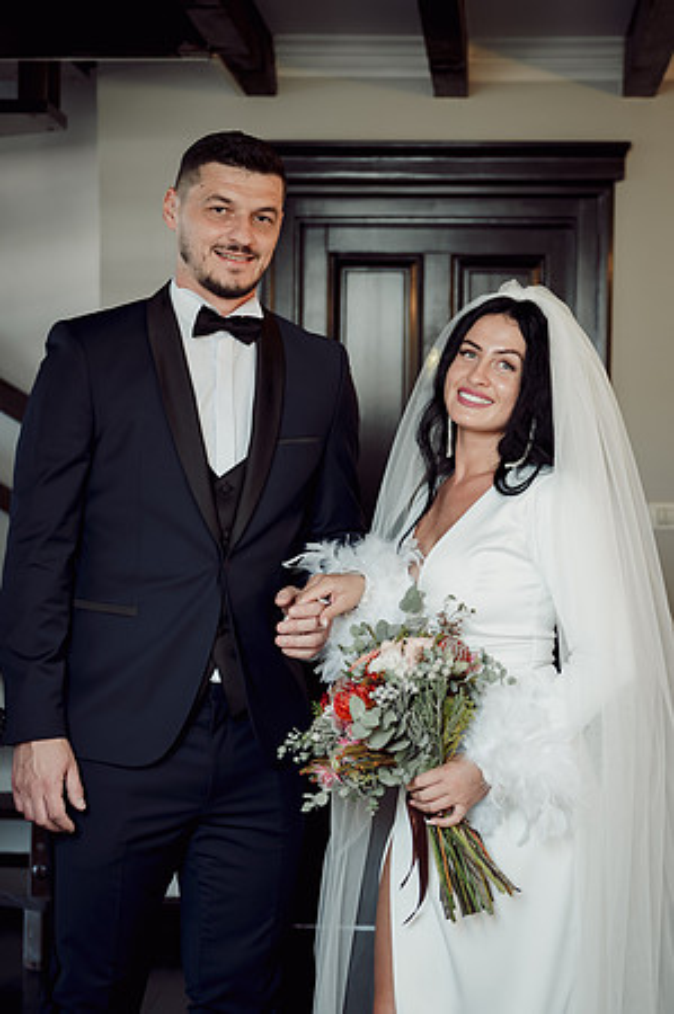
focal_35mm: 69
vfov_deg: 29.2
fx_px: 1944
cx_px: 386
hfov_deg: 19.7
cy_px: 507
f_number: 2.8
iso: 640
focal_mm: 46
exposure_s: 1/100
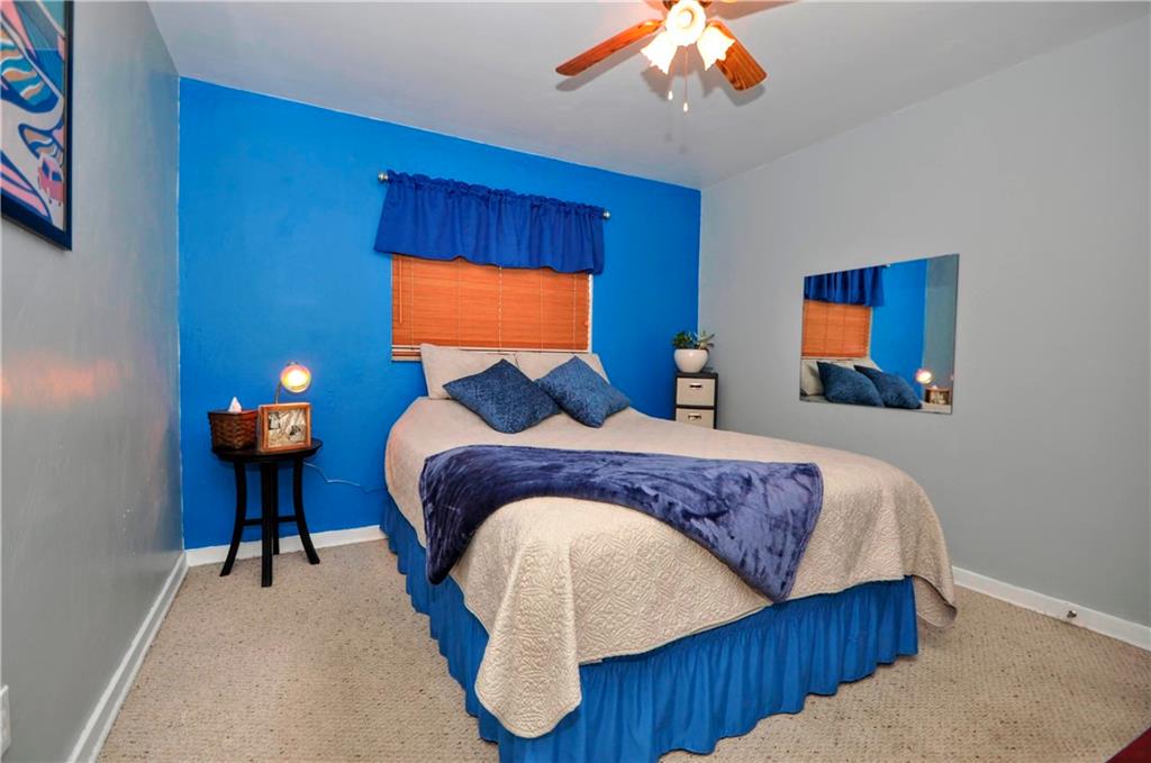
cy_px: 382
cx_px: 576
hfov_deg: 100.5
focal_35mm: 15
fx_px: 479
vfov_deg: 77.1
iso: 250
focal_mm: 10
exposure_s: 1/60
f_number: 4.5
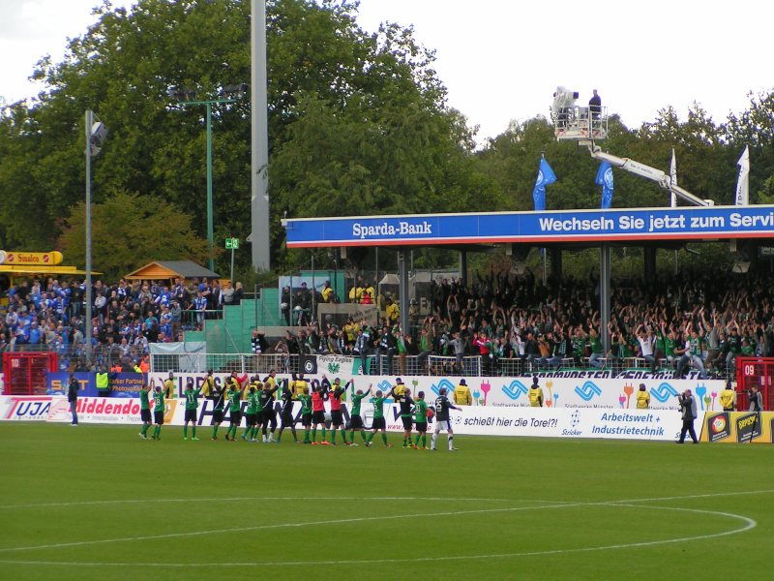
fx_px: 3510
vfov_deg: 9.5
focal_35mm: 157
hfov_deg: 12.6
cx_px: 387
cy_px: 290
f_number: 4
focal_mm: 24
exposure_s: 1/200
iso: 50
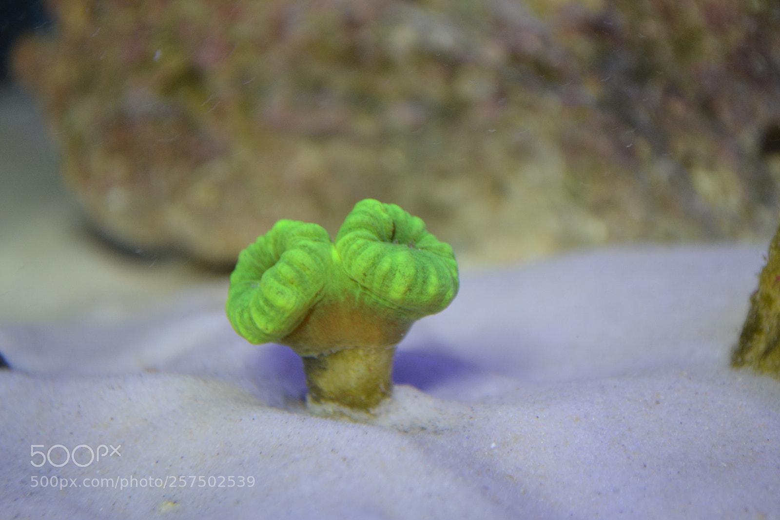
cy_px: 260
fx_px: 1787
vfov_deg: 16.5
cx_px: 390
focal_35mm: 82
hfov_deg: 24.6
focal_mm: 55
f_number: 5.6
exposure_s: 1/60
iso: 400
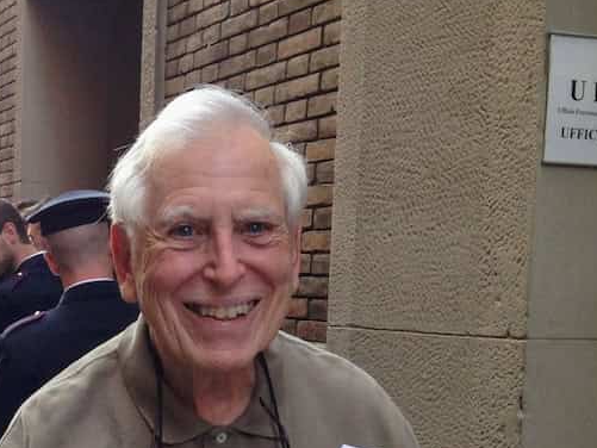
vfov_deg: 18.4
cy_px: 390
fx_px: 1363
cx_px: 107
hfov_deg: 24.3
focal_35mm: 79
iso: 80
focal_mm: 4.1
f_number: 2.4
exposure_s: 1/120
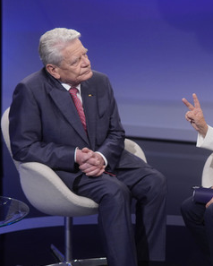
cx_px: 176
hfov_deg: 23.5
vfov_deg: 29.6
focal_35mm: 64
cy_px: 133
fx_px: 504
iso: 640
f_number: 1.6
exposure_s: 1/400
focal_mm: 30
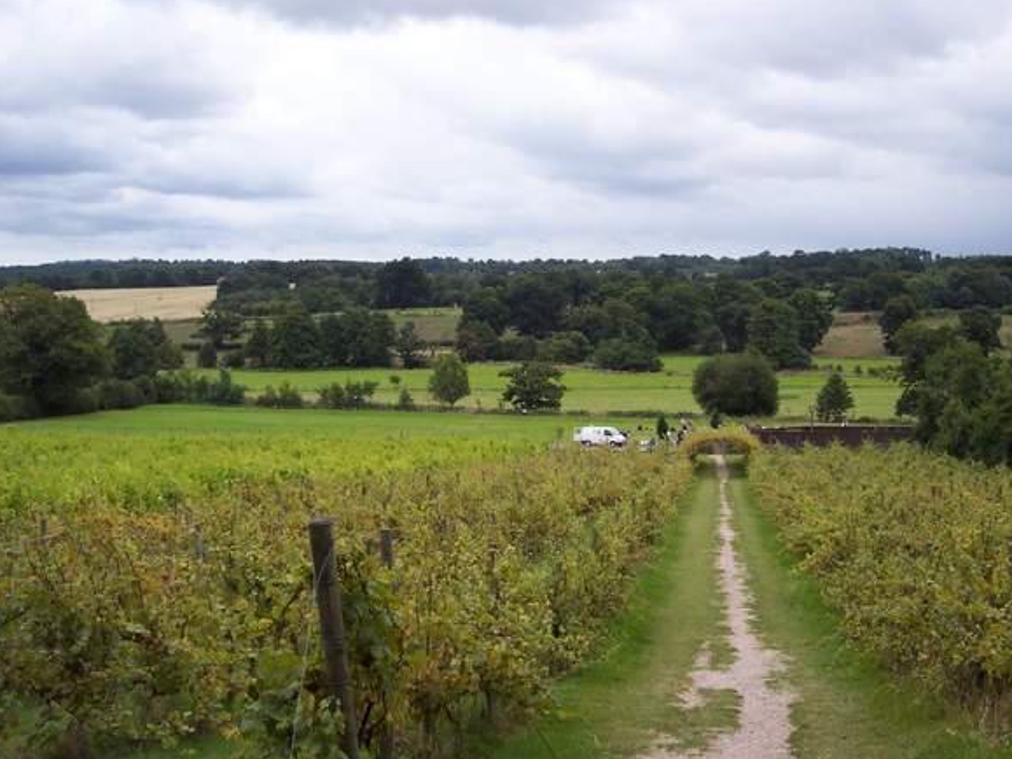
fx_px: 1228
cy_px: 357
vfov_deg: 34.3
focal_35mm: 42
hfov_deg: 44.8
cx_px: 552
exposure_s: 1/700
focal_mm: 8
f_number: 2.8
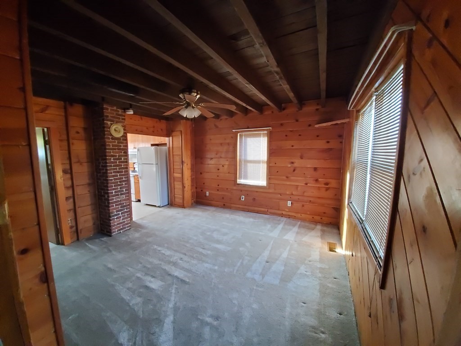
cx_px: 230
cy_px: 173
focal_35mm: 13
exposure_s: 1/19
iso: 1000
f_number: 2.2
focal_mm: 1.8
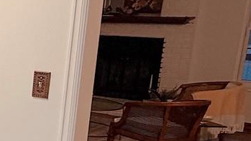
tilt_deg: -12.0
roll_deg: +0.3
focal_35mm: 70
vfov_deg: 17.1
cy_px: 104
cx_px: -168
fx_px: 466
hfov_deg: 22.1
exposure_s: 1/60
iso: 200
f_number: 2.2
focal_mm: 2.22
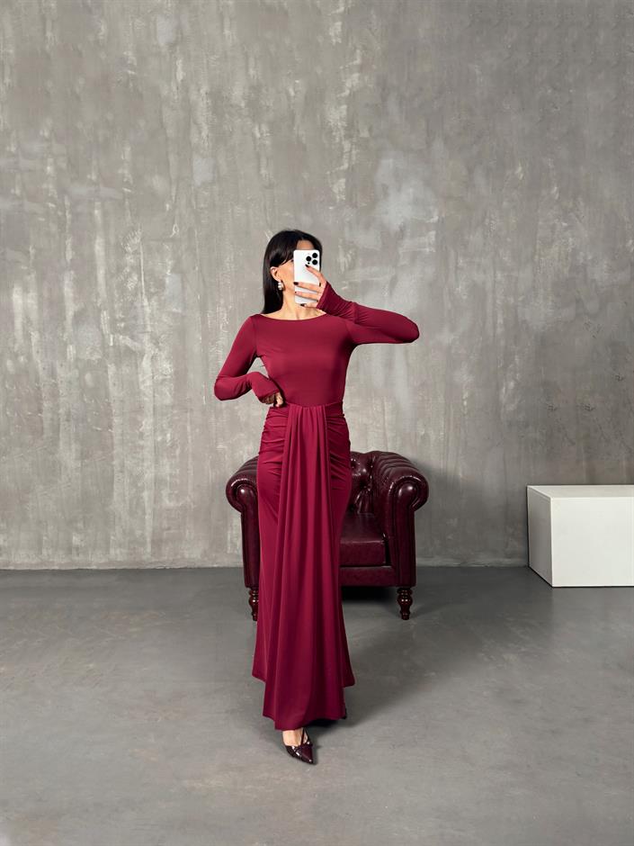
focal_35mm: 24
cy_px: 423
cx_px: 317
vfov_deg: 71.6
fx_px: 586
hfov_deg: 56.8
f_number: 1.78
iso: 200
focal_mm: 6.76
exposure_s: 1/121
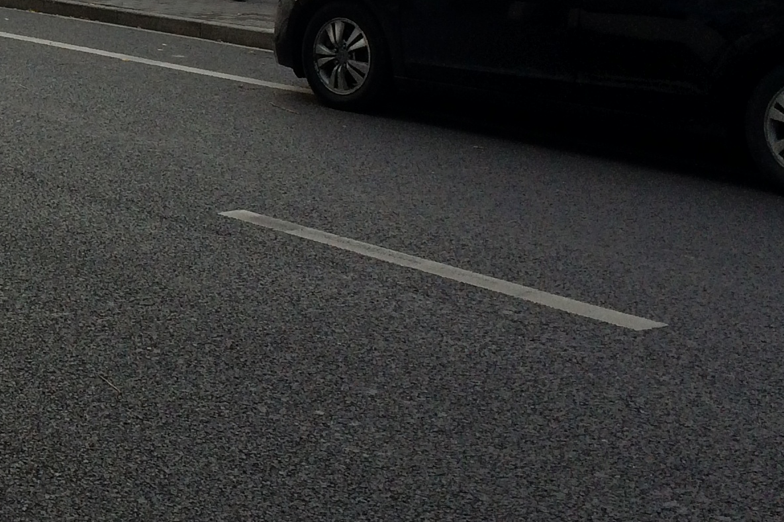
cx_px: -101
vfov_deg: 15.5
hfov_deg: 22.2
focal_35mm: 86
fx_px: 1872
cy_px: -43
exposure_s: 1/612
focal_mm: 4.12
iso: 32
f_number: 2.2
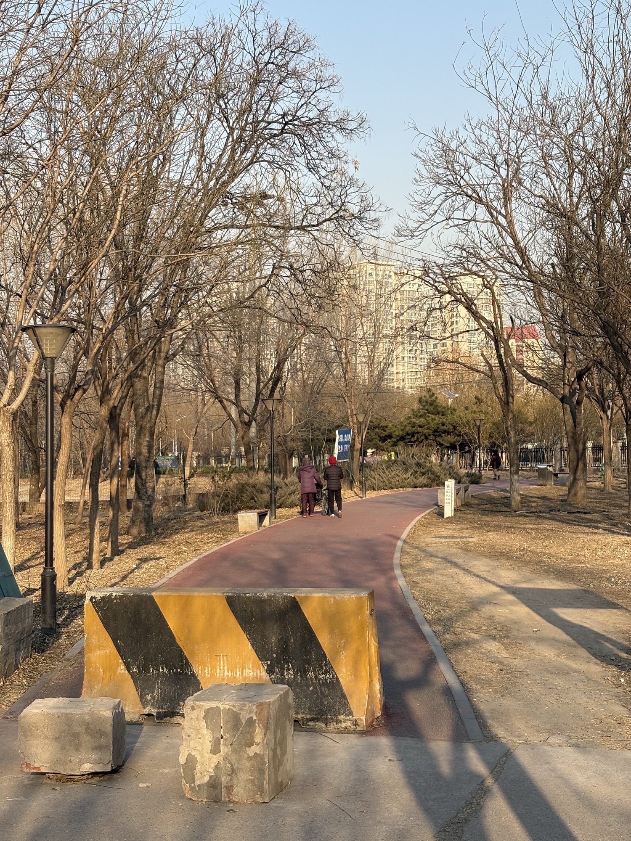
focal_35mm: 52
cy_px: 420
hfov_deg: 28.0
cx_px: 316
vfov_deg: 36.8
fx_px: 1264
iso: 32
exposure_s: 1/1364
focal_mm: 5.96
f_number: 1.6
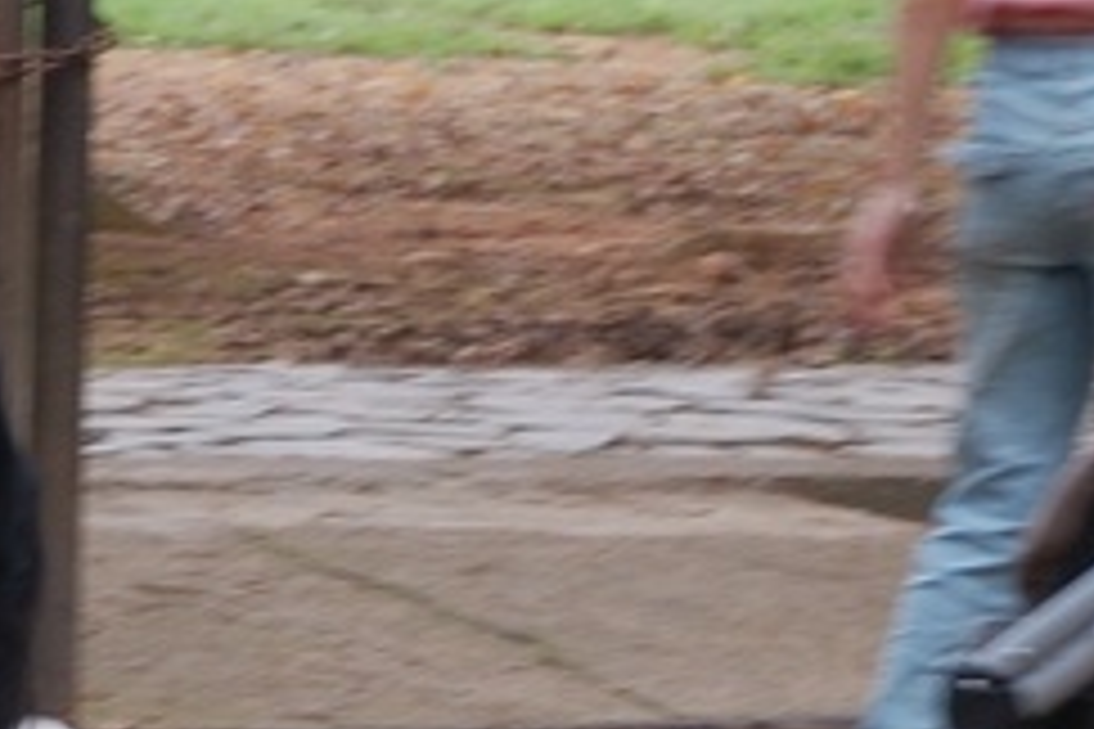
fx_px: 9602
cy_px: 547
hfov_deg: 6.4
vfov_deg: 4.3
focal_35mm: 316
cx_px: -518
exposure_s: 1/40
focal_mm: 50
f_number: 5
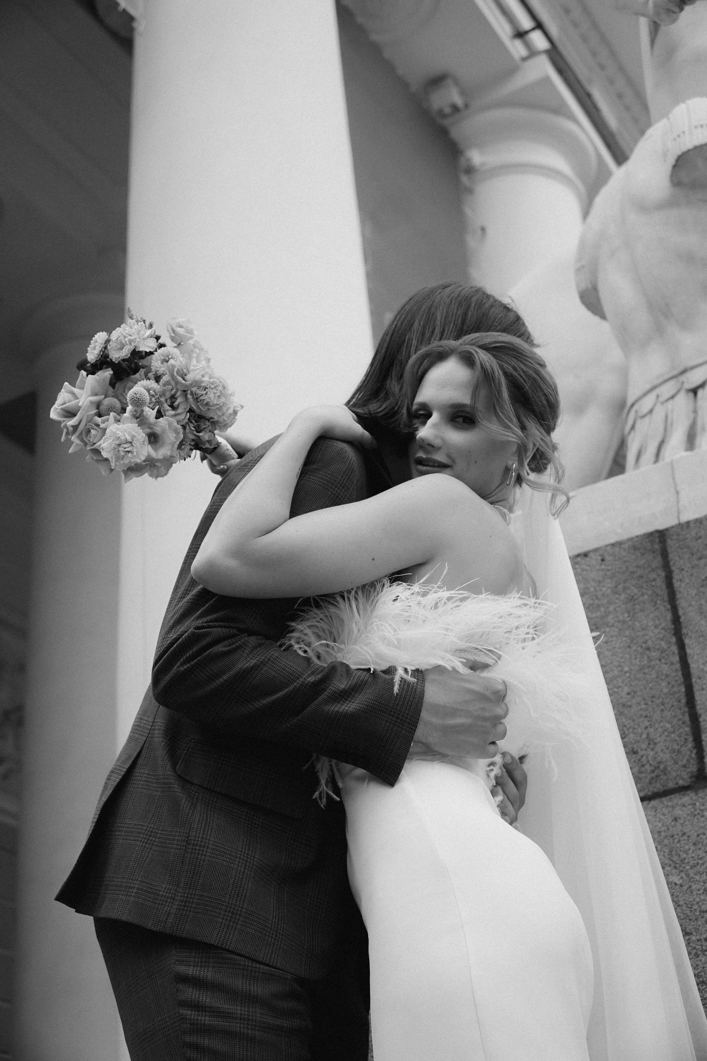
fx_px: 1414
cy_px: 530
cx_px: 354
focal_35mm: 48
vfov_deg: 41.1
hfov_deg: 28.1
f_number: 4
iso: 200
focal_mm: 32
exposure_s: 1/640
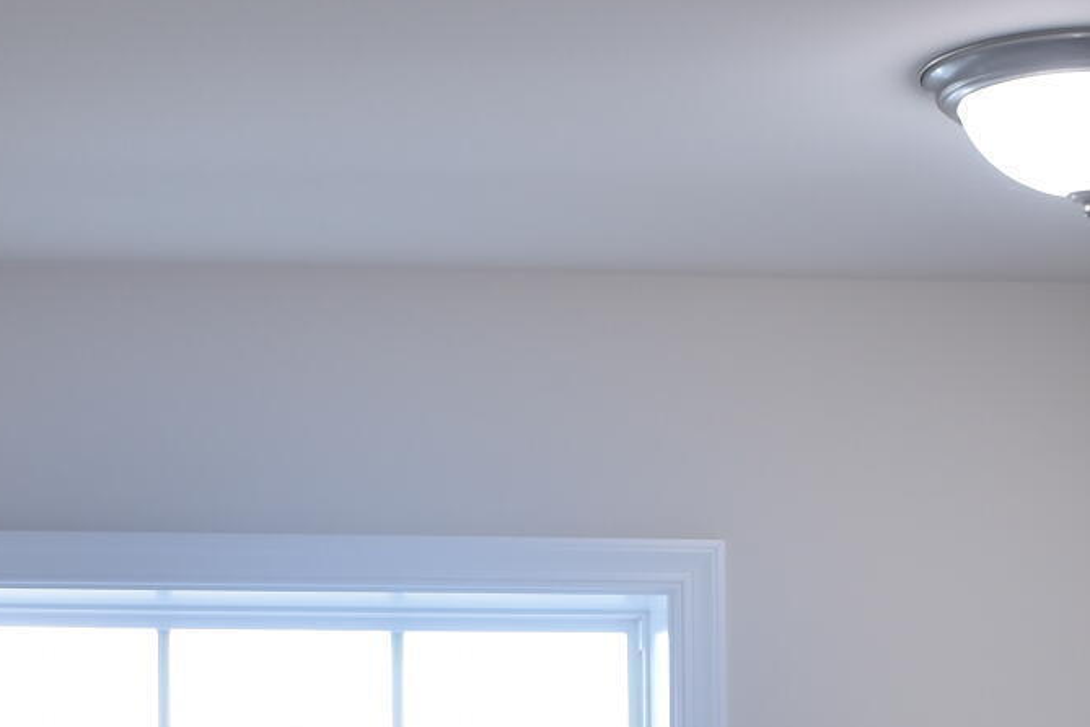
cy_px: 1156
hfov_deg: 13.9
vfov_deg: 9.0
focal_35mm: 148
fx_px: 4481
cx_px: 466
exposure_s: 1/30
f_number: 4
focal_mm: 22
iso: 100
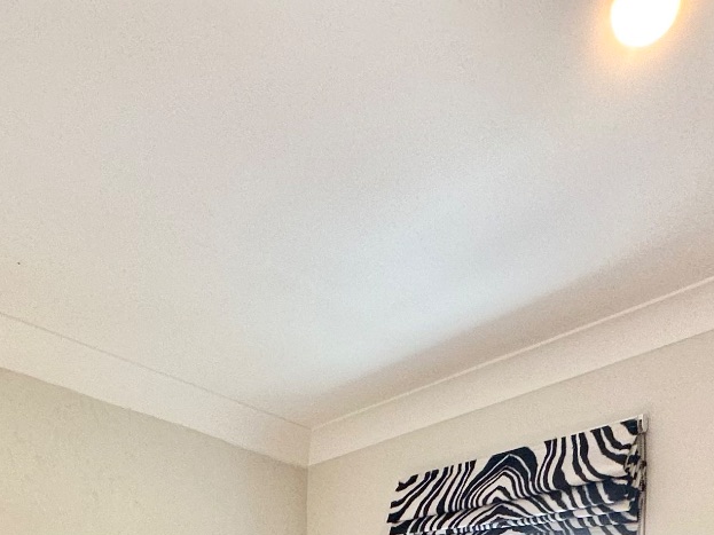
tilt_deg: -4.8
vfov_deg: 23.1
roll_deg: +0.4
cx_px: 156
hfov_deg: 39.8
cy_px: 871
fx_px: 949
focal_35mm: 46
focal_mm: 2.22
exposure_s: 1/100
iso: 100
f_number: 2.2
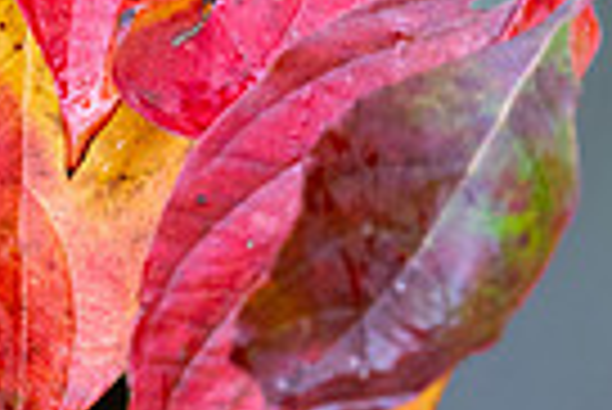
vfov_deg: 0.6
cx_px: 70
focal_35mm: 2179
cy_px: 59
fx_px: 37082
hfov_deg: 0.9
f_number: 8
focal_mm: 400
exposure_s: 1/60
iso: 800
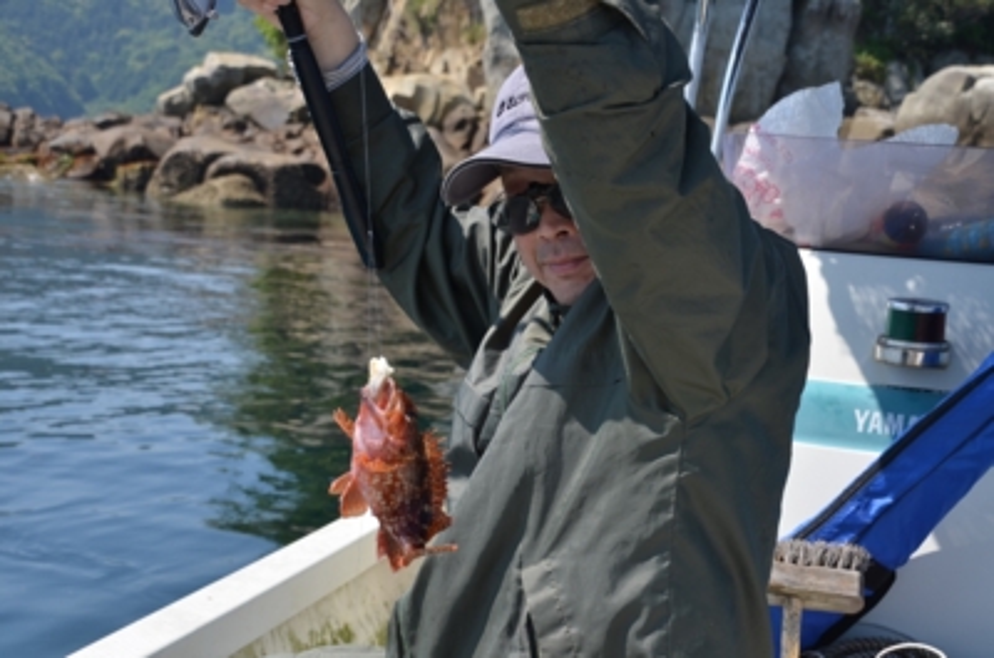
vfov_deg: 21.5
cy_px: 329
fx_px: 1736
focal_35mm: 63
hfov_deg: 32.0
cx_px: 497
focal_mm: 42
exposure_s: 1/250
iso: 100
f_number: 8
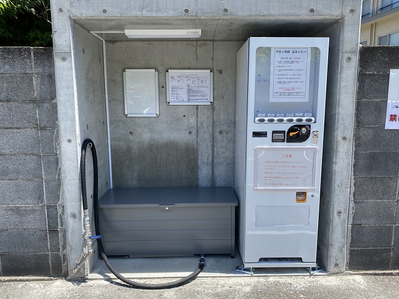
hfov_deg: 67.3
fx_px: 300
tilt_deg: -6.0
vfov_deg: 53.1
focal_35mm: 26
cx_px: 200
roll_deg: -0.7
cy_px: 150
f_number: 1.8
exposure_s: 1/998
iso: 32
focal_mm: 4.25
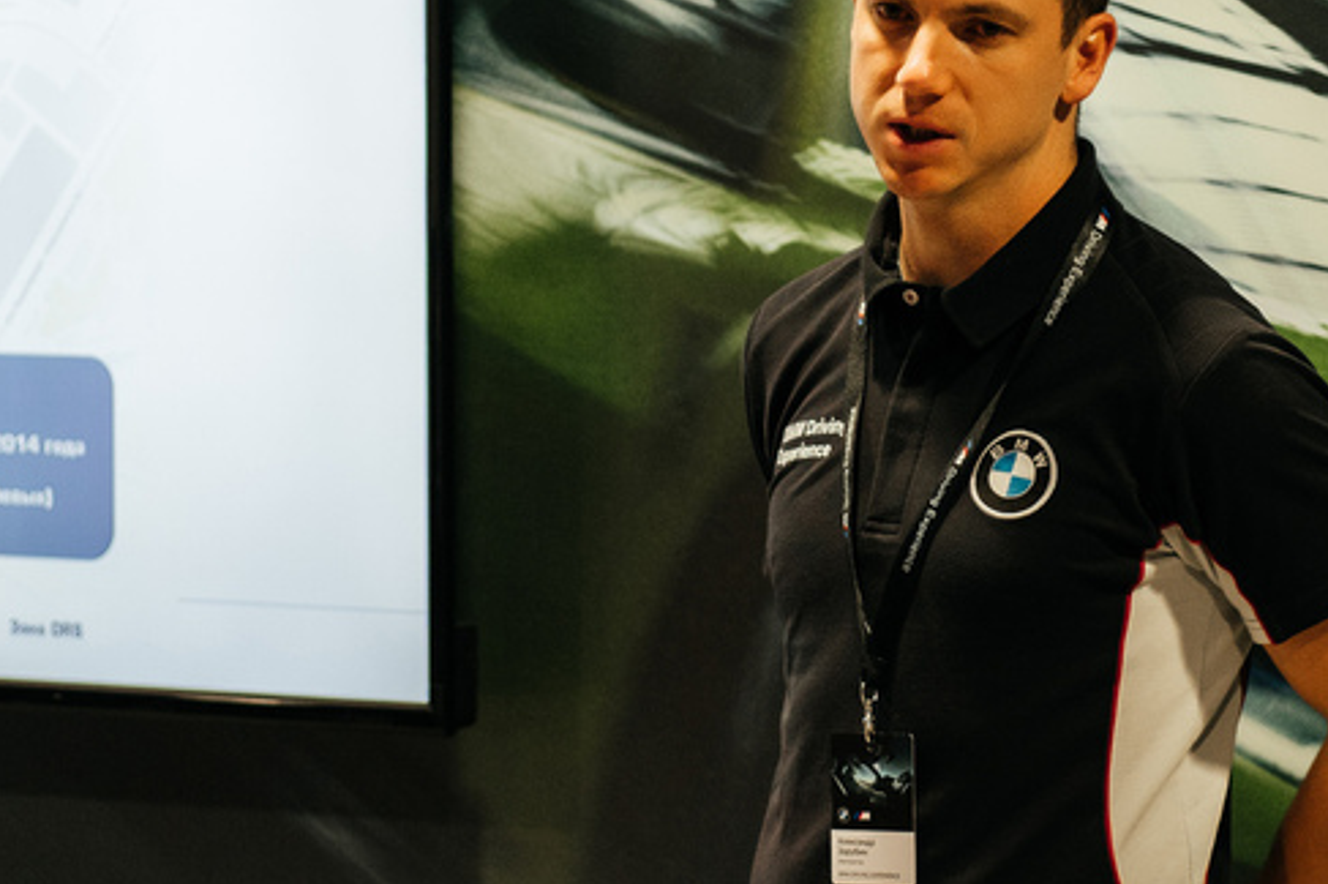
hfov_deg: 9.7
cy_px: 26
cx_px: 701
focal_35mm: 212
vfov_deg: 6.5
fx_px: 7815
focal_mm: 85
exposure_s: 1/200
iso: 1250
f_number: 2.2
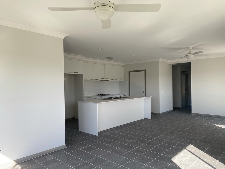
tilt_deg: -2.9
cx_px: 112
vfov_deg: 53.1
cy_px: 84
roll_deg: +0.3
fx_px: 169
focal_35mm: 26
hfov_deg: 67.3
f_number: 1.8
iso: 32
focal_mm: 4.25
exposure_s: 1/285
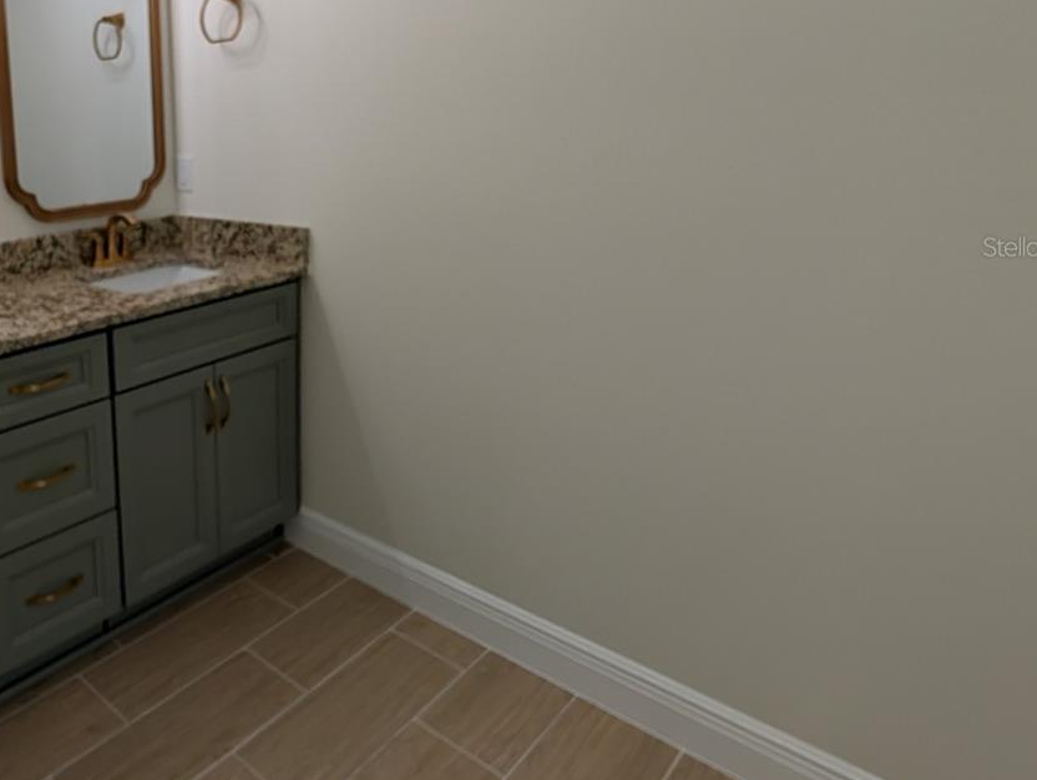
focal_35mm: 23
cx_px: 107
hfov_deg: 62.3
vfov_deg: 57.4
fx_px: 690
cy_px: 247
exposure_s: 1/299
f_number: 1.7
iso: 50
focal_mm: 2.02
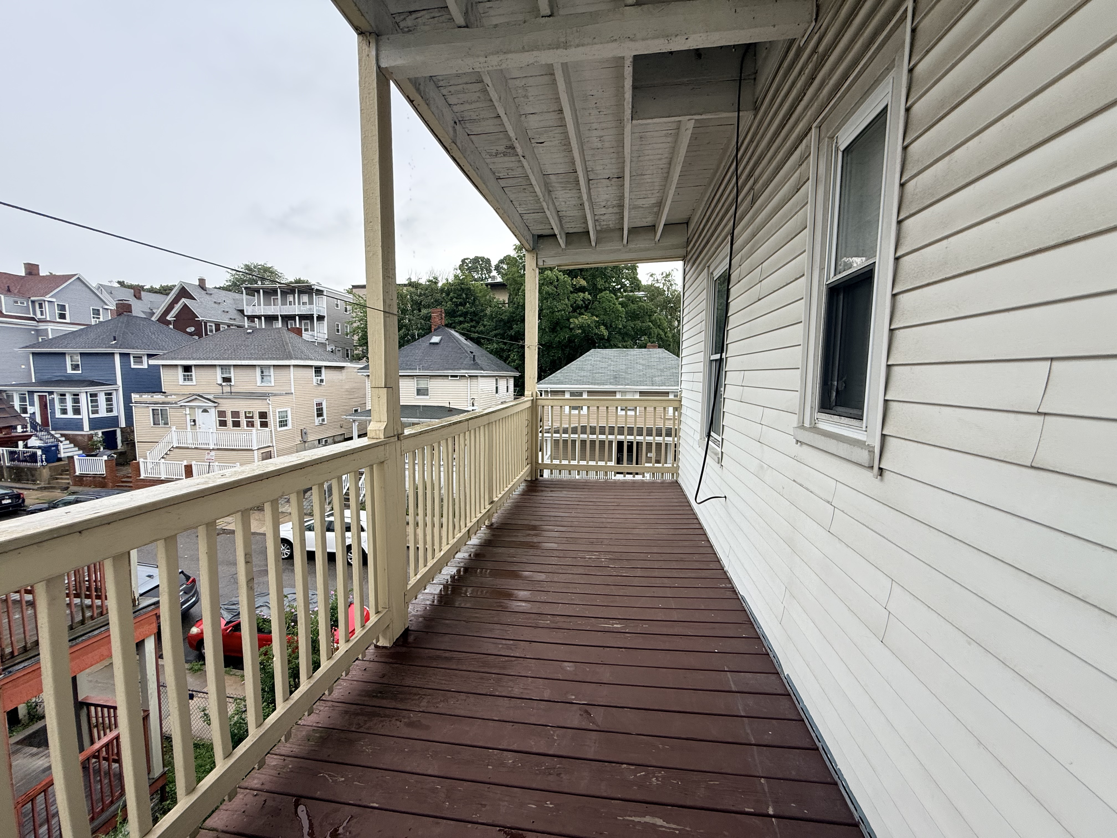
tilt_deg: -5.2
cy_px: 419
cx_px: 558
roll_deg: -0.3
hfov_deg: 102.1
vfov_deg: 85.7
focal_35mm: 14
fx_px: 452
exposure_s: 1/134
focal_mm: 2.22
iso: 64
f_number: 2.2
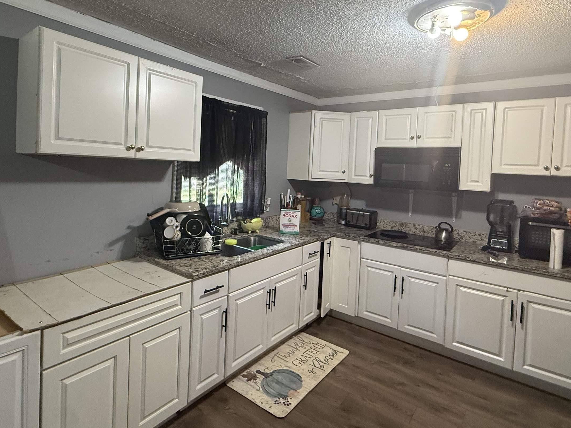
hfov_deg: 81.7
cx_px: 270
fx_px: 330
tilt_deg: -1.6
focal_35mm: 20
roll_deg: -2.5
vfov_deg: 65.4
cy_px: 174
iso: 250
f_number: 2.2
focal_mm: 2.22
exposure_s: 1/60
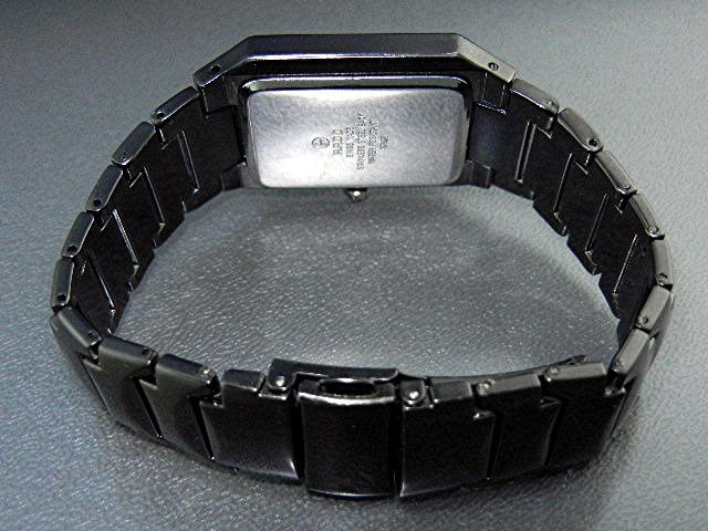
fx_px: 1064
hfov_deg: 36.8
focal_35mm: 52
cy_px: 266
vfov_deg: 28.0
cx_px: 354
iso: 800
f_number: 7.8
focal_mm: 9.3
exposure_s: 1/30
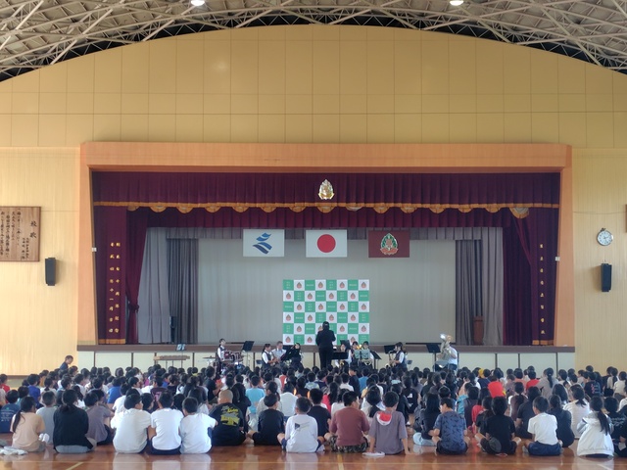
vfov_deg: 58.9
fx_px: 417
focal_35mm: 23
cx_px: 314
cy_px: 235
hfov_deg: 73.9
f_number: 1.9
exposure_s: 1/60
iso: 175
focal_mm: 5.6
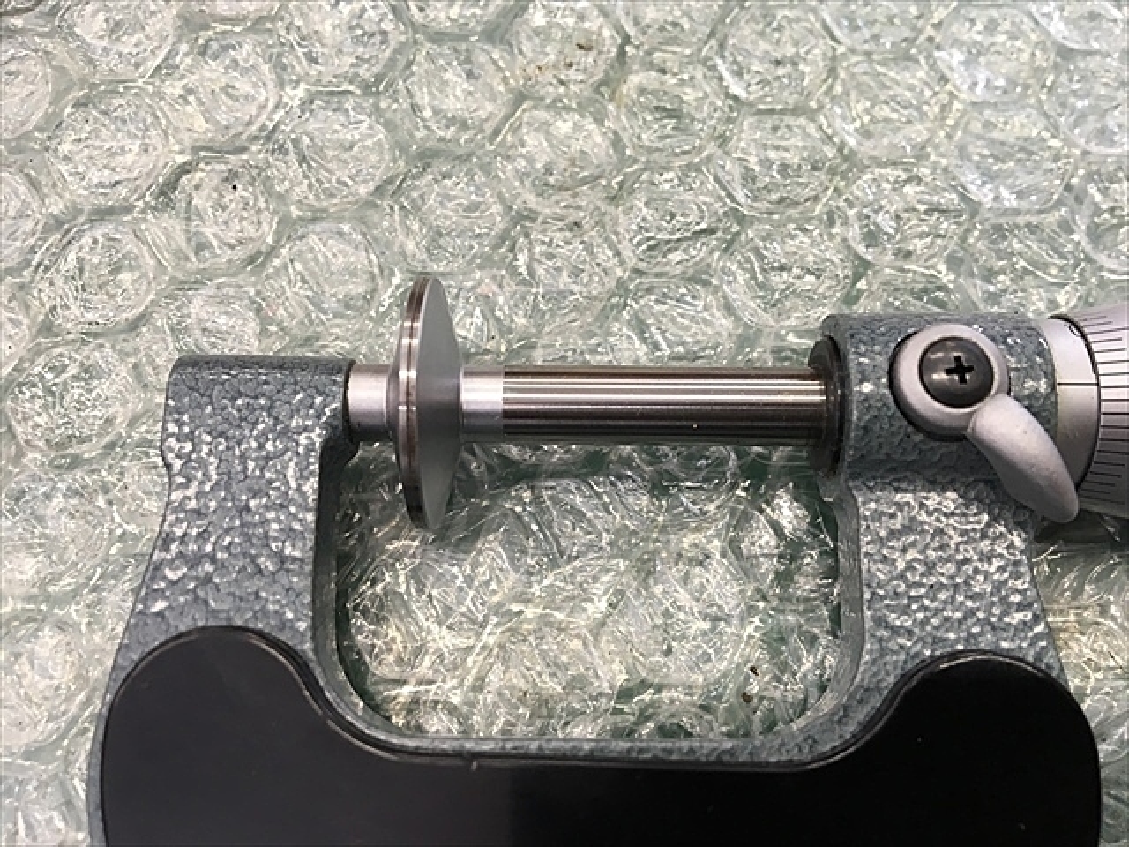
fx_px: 946
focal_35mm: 29
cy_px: 424
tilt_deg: -71.9
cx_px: 564
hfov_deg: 61.7
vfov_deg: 48.2
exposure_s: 1/30
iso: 50
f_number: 2.2
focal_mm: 4.15
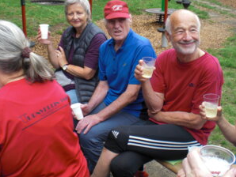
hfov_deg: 37.4
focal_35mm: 51
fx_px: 348
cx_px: 105
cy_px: 69
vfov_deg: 28.5
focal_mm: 6.3
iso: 64
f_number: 3.1
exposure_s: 1/160
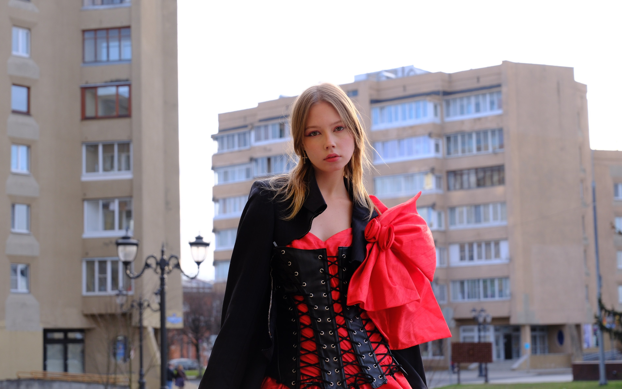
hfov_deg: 26.8
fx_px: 1305
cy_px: 203
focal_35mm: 77
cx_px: 309
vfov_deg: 16.9
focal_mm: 50
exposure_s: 1/150
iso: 250
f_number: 4.8
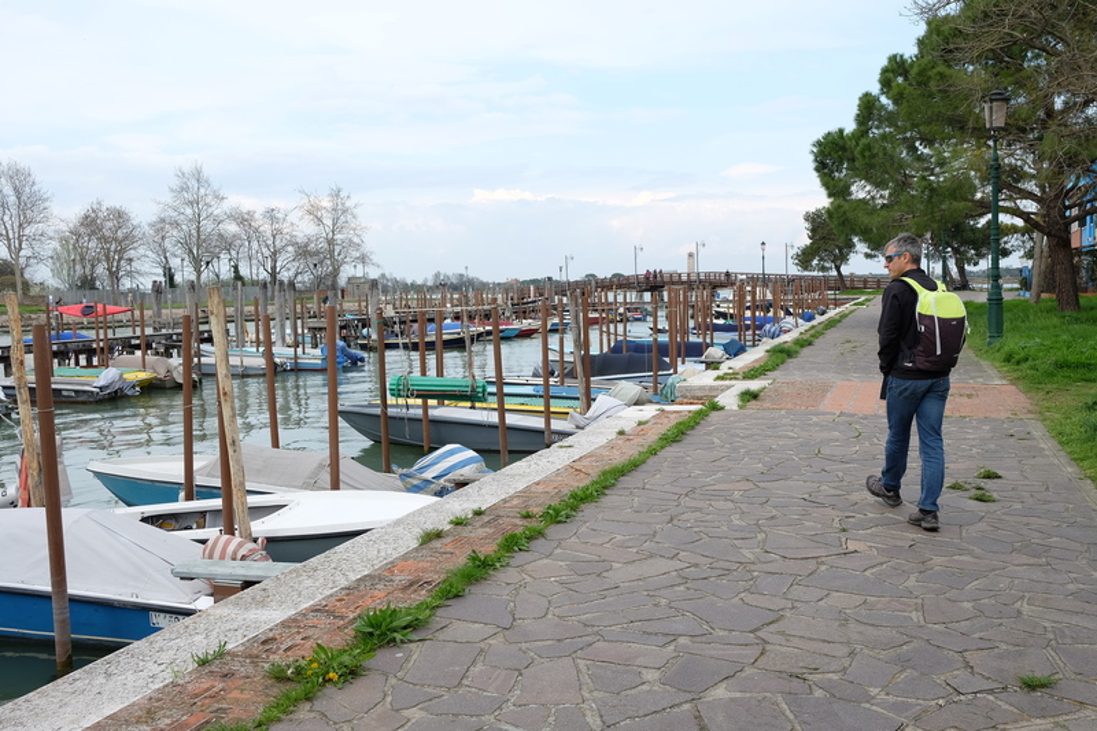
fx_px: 1066
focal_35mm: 35
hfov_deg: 54.4
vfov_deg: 37.8
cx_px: 548
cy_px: 366
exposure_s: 1/340
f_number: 5.6
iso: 200
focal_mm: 23
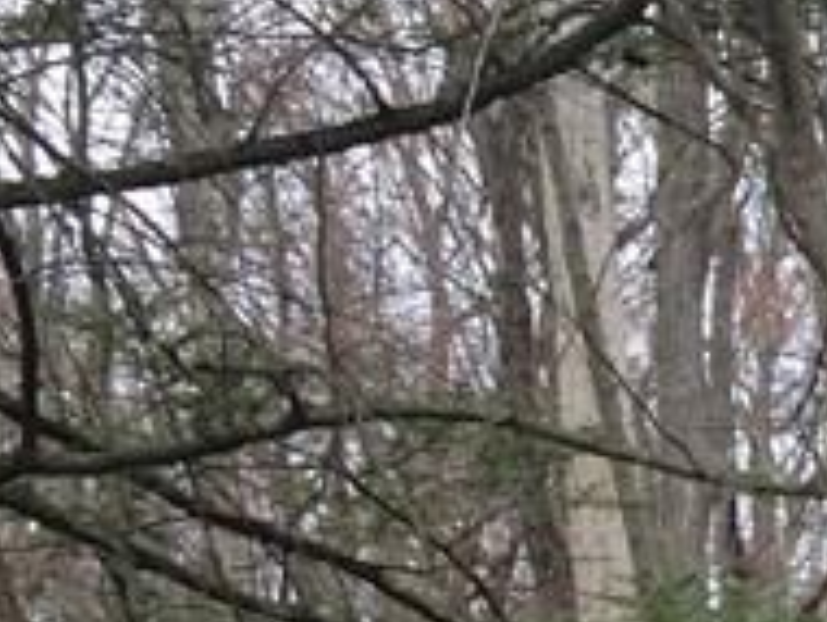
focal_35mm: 156
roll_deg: +1.0
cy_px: 1361
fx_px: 3732
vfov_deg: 8.8
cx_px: 2050
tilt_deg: -4.0
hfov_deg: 10.6
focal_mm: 4.15
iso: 32
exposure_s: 1/157
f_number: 2.2
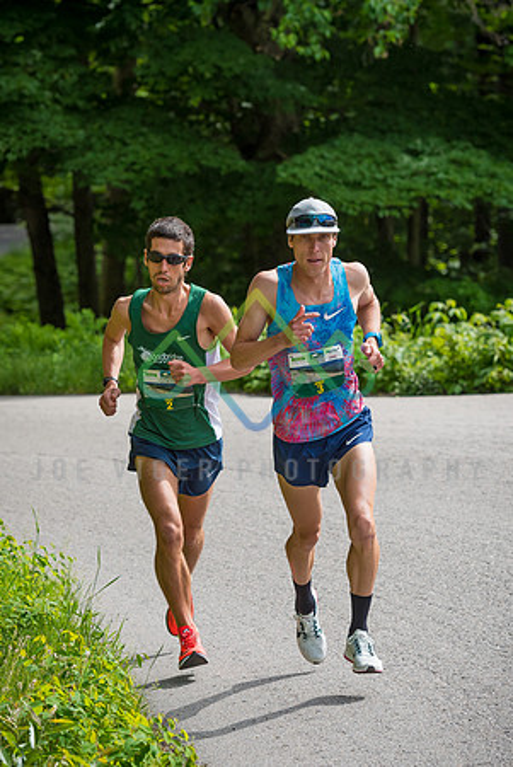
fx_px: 3707
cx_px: 198
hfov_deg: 7.9
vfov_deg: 11.8
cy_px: 384
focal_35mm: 174
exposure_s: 1/2000
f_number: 4.5
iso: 400
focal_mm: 116
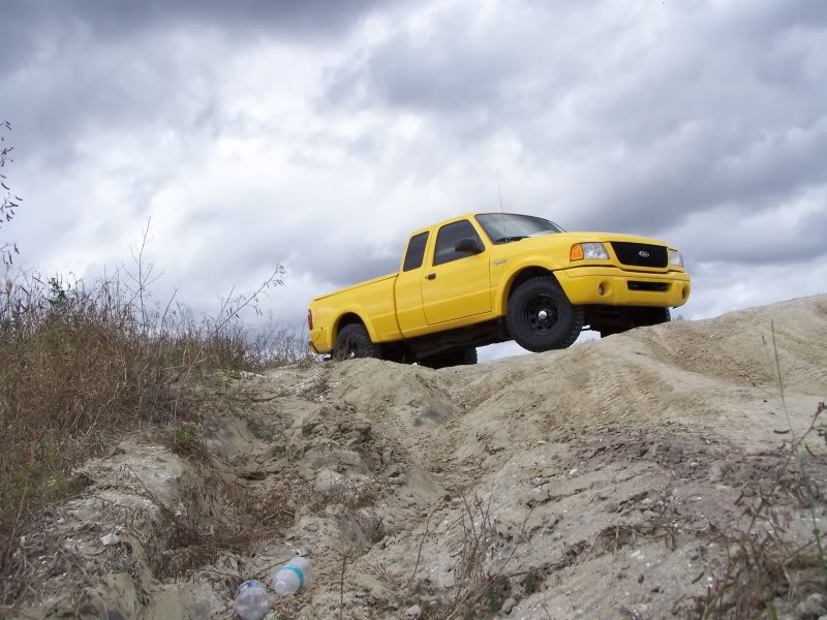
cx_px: 414
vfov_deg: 30.3
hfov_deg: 39.7
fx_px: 1147
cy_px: 310
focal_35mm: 48
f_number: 4
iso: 64
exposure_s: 1/320
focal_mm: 8
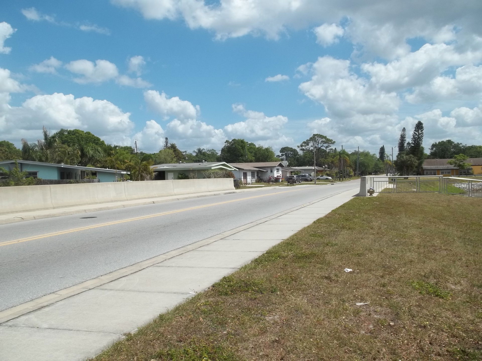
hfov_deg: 55.4
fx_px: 459
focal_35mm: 33
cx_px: 241
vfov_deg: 42.9
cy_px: 180
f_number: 8
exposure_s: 1/250
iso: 64
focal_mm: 5.9
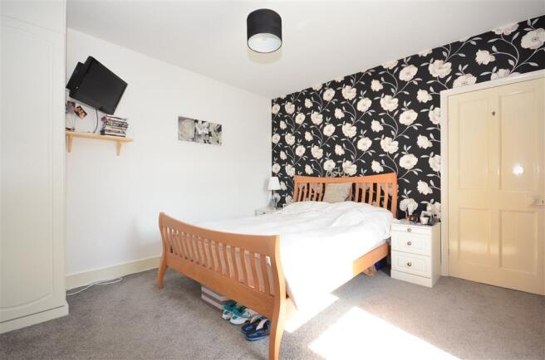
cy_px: 180
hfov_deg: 92.6
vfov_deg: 69.4
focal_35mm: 17
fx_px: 261
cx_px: 272
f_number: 5.6
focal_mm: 11.5
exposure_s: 1/25
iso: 200
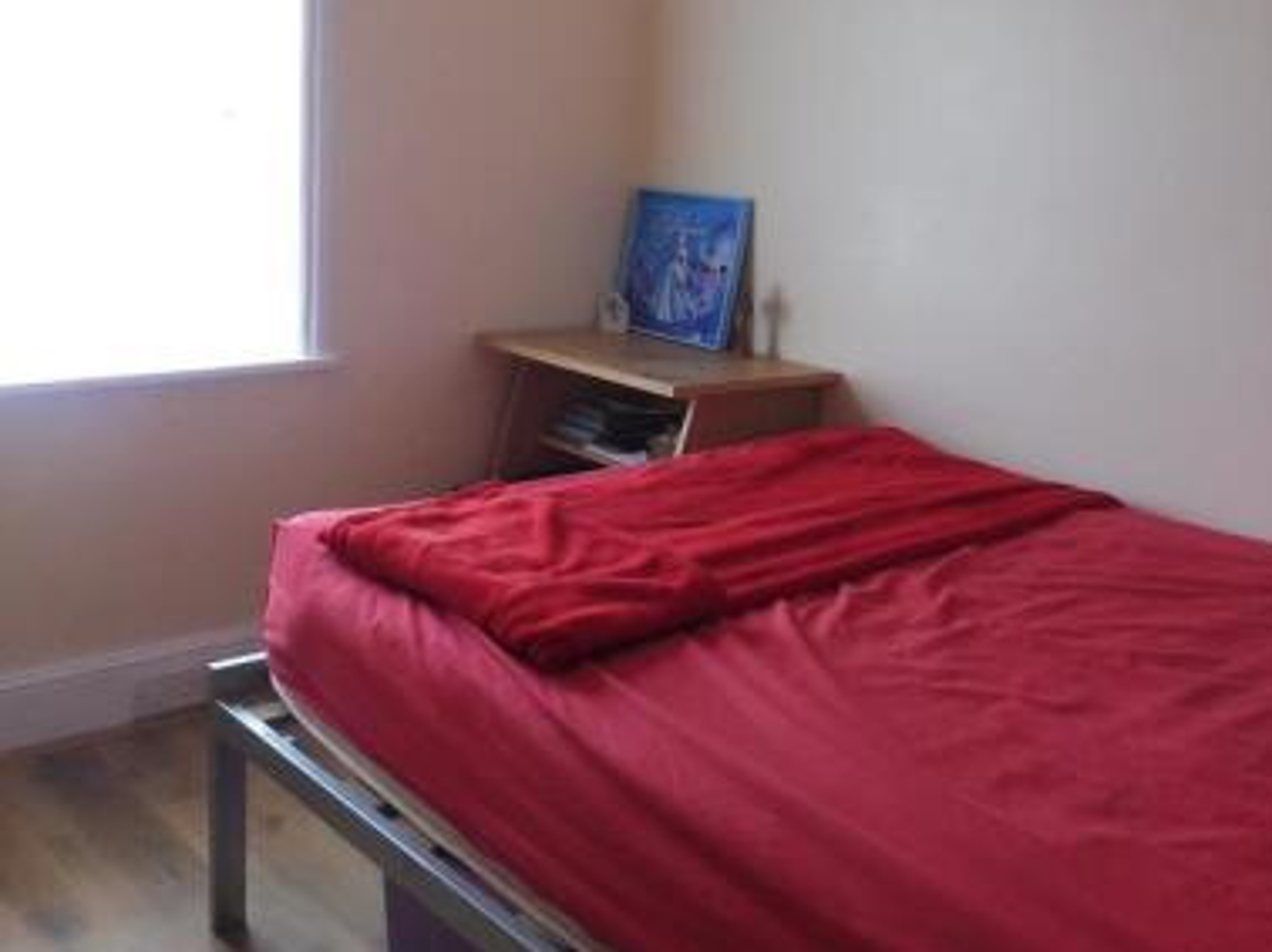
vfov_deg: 37.9
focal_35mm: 37
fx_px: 1359
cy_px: 274
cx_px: 712
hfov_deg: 50.1
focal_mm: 4.3
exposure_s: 1/20
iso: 400
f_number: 3.3
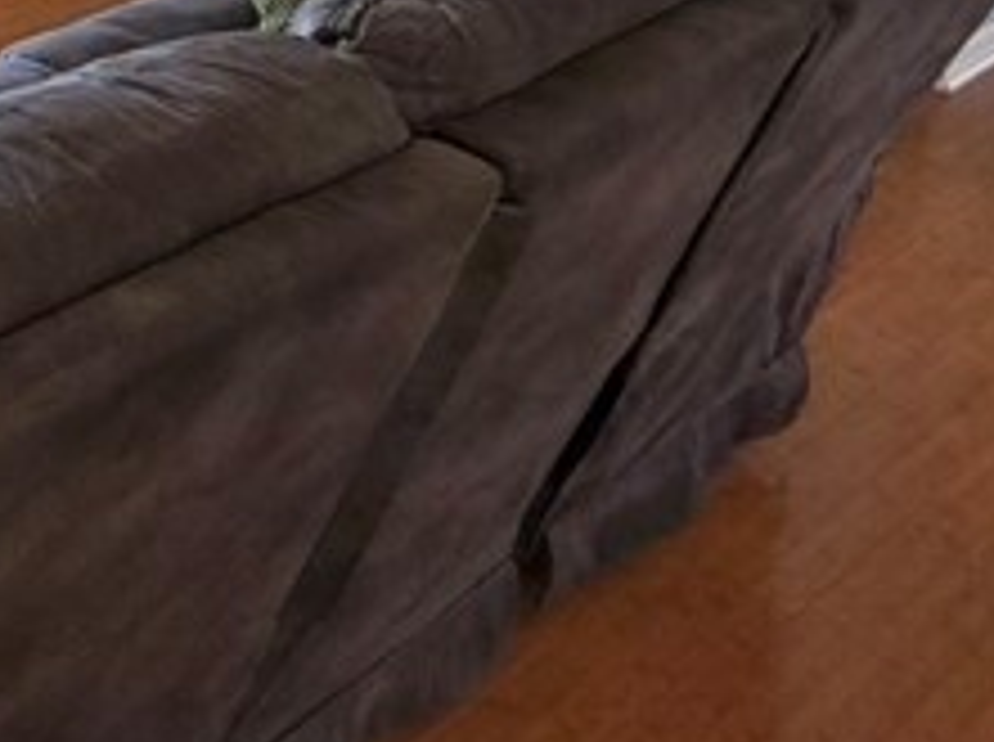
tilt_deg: -8.2
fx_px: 1863
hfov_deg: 24.5
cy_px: -495
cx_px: -418
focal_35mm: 65
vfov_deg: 18.7
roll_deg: -2.5
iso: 200
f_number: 2.2
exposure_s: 1/60
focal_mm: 2.22
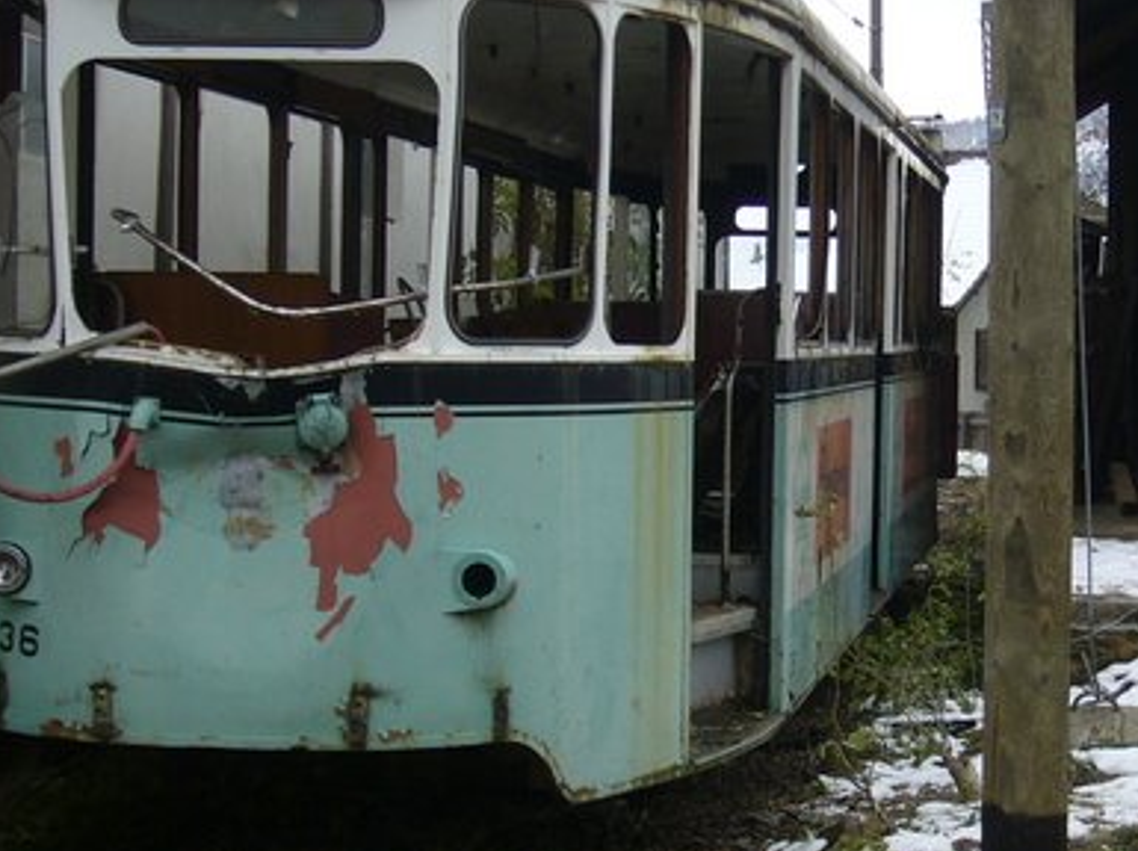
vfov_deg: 14.2
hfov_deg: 18.7
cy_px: 363
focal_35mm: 104
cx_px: 910
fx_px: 3416
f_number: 3.3
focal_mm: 8.3
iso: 80
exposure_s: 1/40
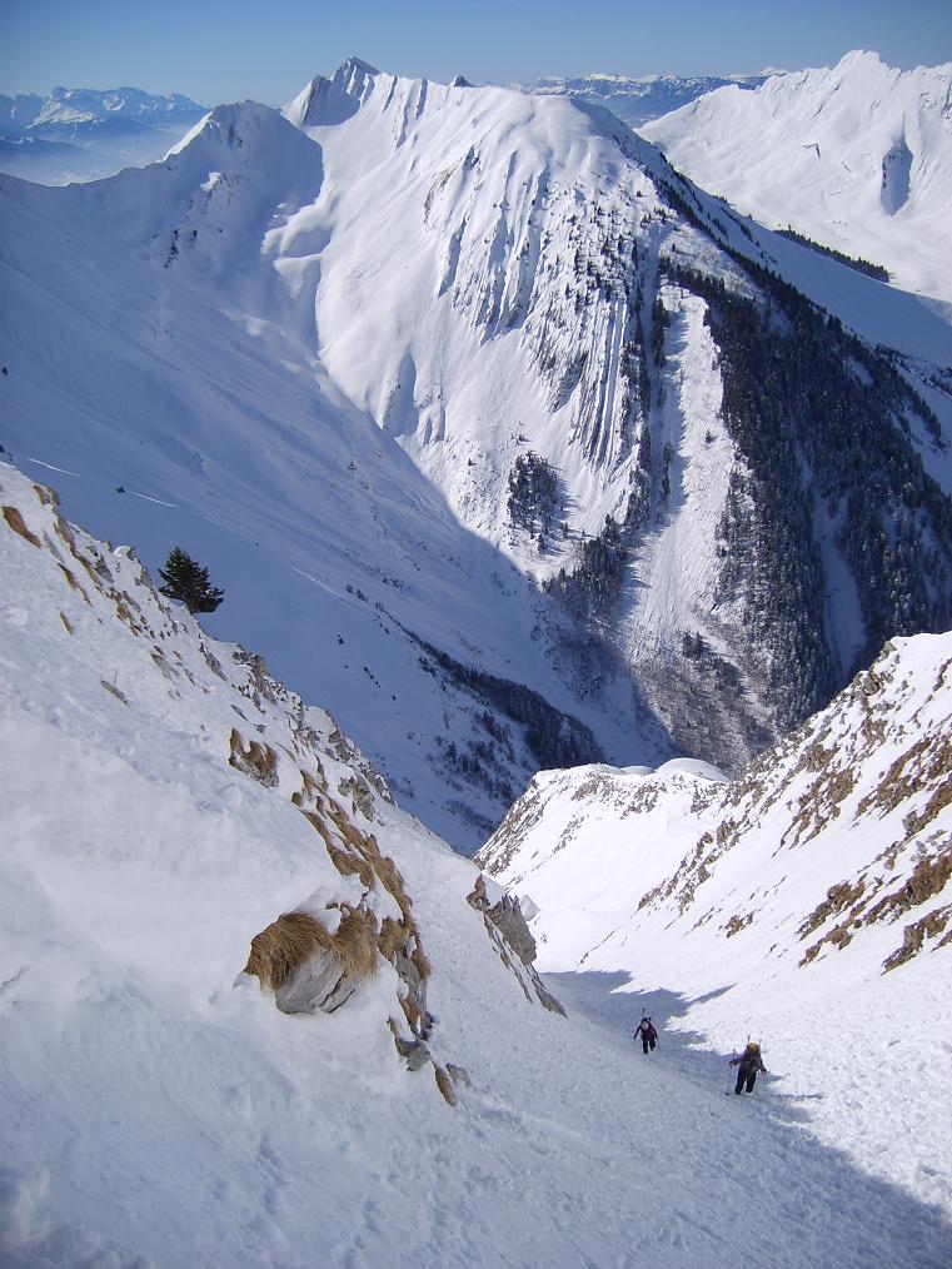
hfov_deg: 40.7
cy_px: 634
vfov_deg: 52.6
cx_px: 476
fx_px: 1283
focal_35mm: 35
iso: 50
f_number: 7.1
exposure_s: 1/500
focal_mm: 5.8
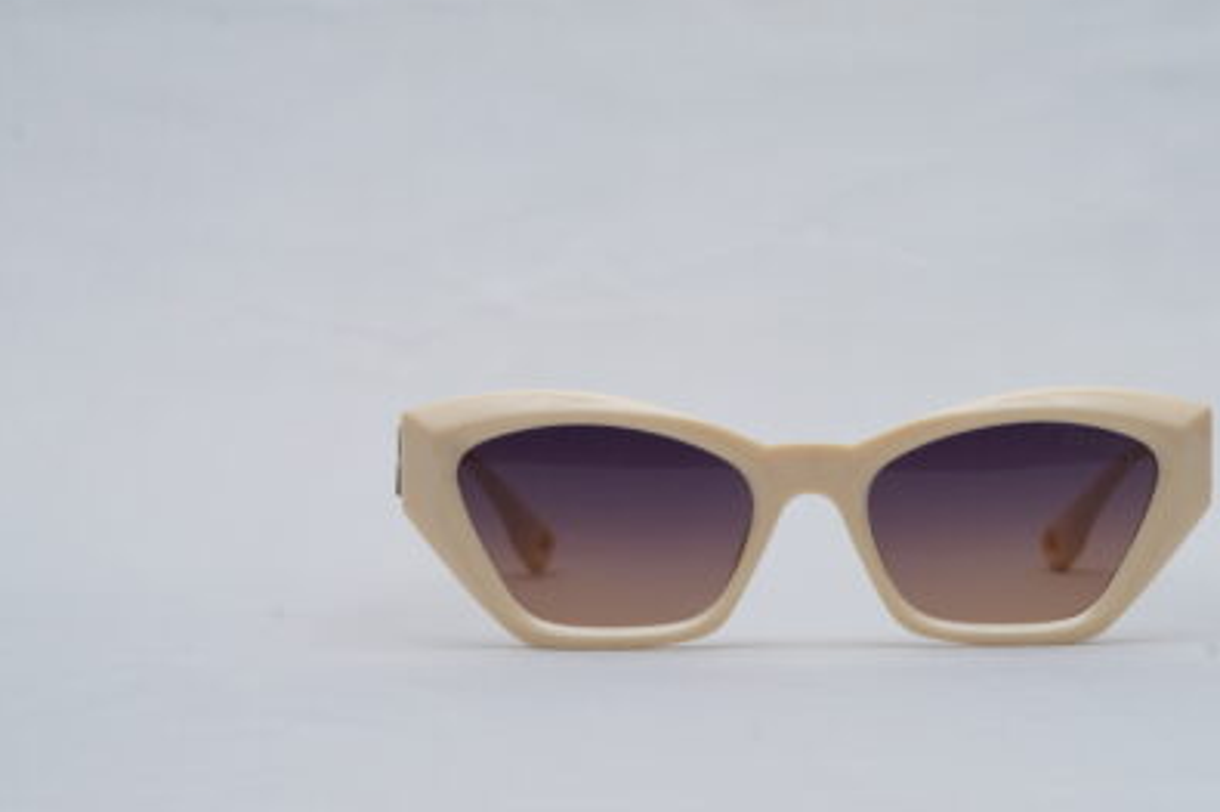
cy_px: 420
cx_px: 815
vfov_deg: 17.9
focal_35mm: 76
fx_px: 2574
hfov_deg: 26.5
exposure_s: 1/160
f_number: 9
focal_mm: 50
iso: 100
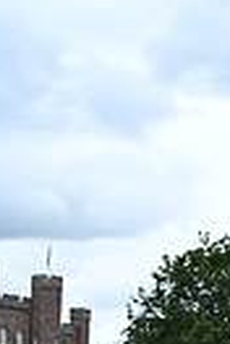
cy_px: 450
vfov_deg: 9.2
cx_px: 601
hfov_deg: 5.9
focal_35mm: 220
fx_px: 2108
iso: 800
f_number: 5.6
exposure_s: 1/1250
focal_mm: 50
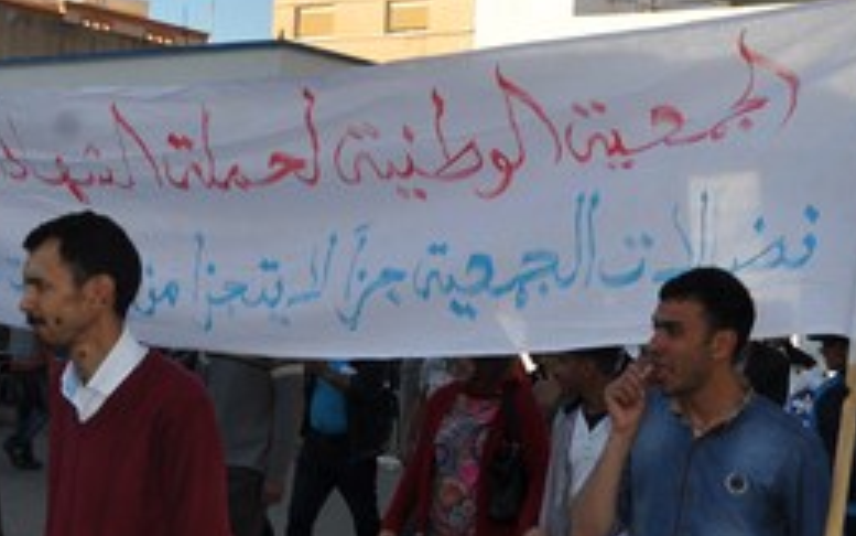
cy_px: 111
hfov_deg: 29.7
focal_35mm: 68
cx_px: 215
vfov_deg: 19.0
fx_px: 1587
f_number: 10
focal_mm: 18
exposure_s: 1/200
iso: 200
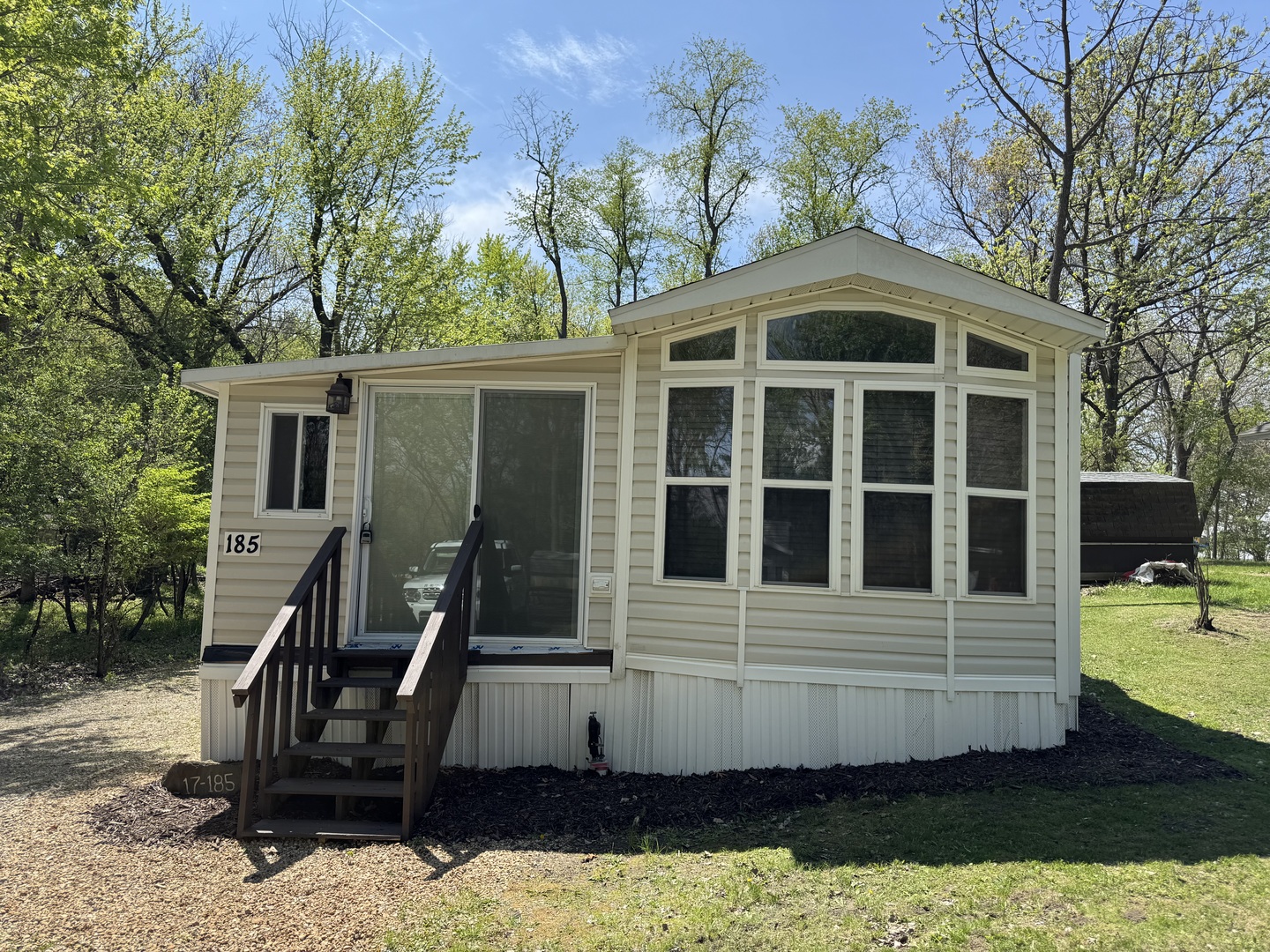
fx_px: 881
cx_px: 635
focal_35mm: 24
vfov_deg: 56.8
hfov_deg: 71.6
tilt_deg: +3.6
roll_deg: -1.5
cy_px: 476
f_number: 1.78
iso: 80
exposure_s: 1/2604
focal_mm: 6.76
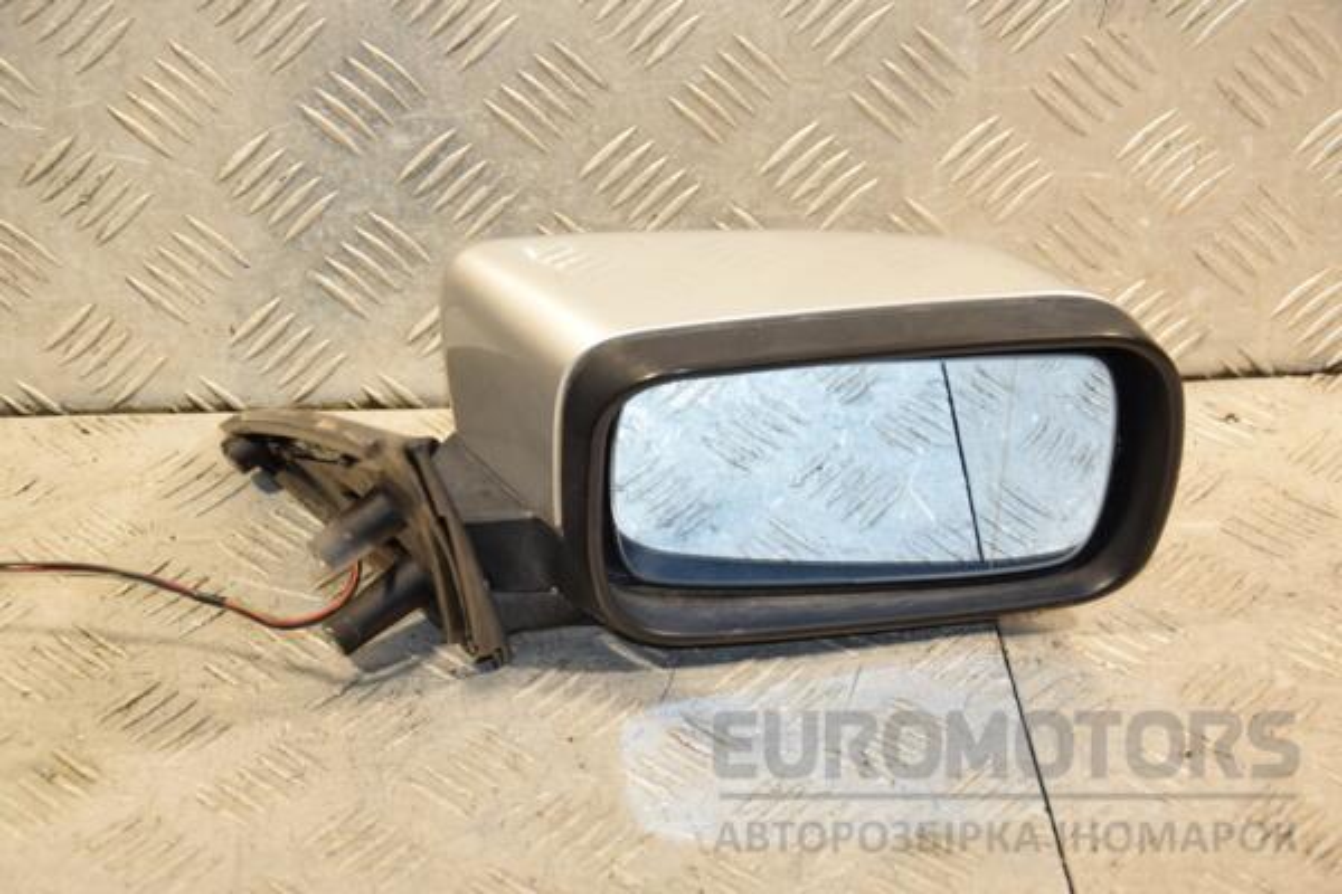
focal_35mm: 87
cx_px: 671
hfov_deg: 23.4
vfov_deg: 15.7
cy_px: 447
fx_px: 3243
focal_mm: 58
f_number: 6.3
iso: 800
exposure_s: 1/200
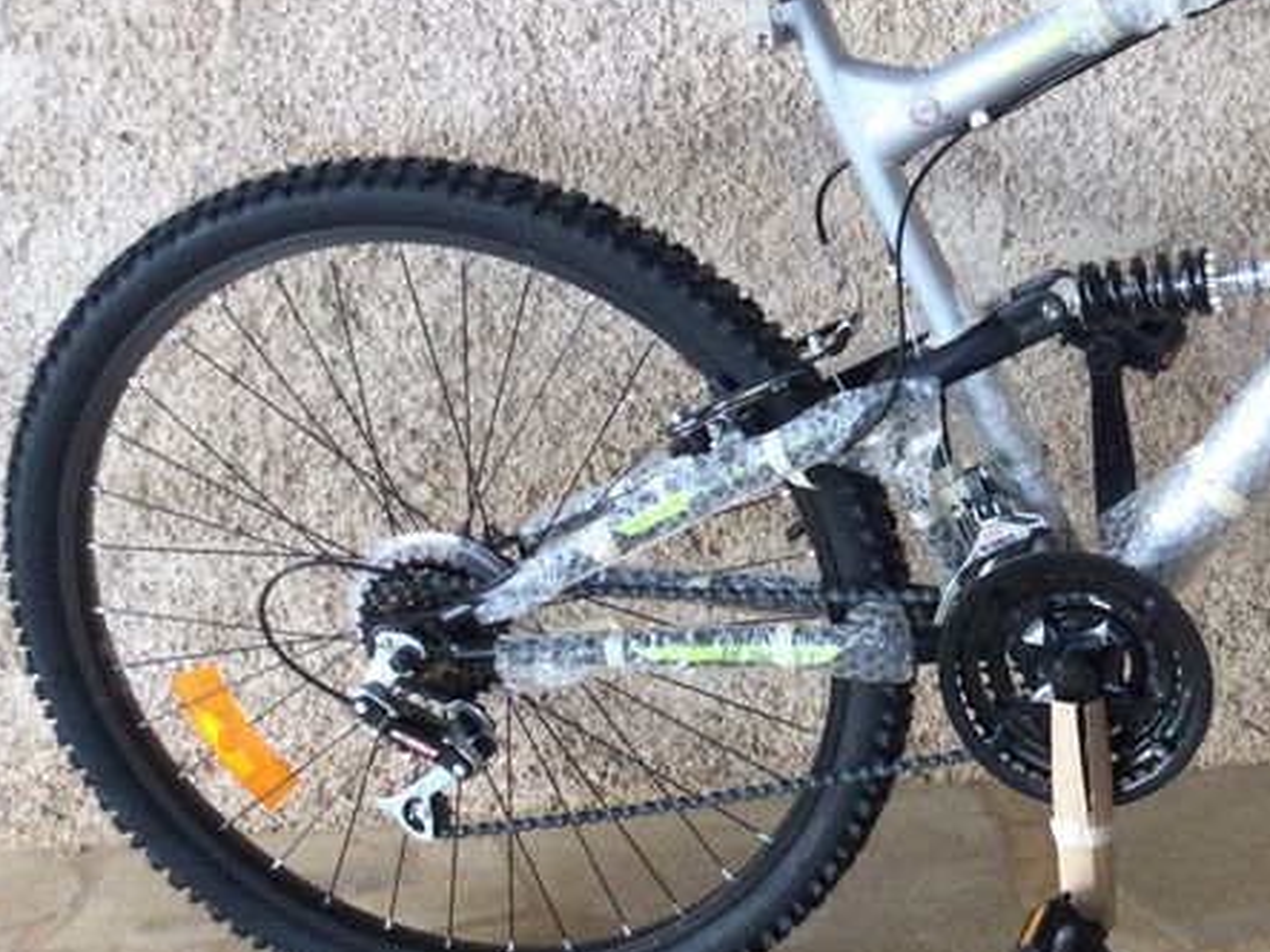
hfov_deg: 26.2
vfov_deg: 20.9
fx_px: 2567
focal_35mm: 70
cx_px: 1307
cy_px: 304
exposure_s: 1/100
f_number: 2.4
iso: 40
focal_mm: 3.3
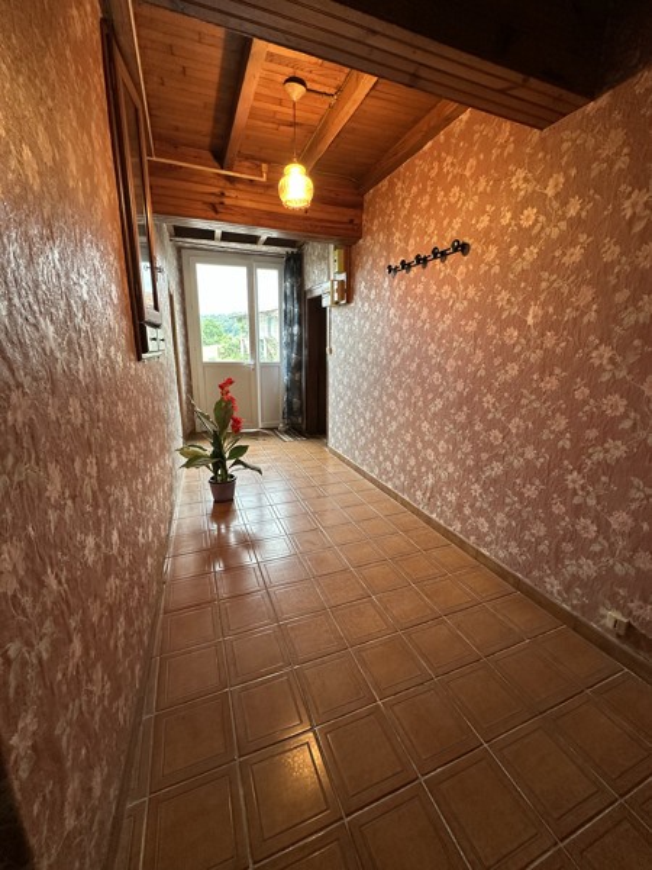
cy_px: 435
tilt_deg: -12.7
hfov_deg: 85.7
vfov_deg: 102.1
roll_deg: -1.6
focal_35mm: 14
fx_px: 352
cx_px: 326
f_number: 2.2
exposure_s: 1/50
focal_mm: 2.22
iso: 160
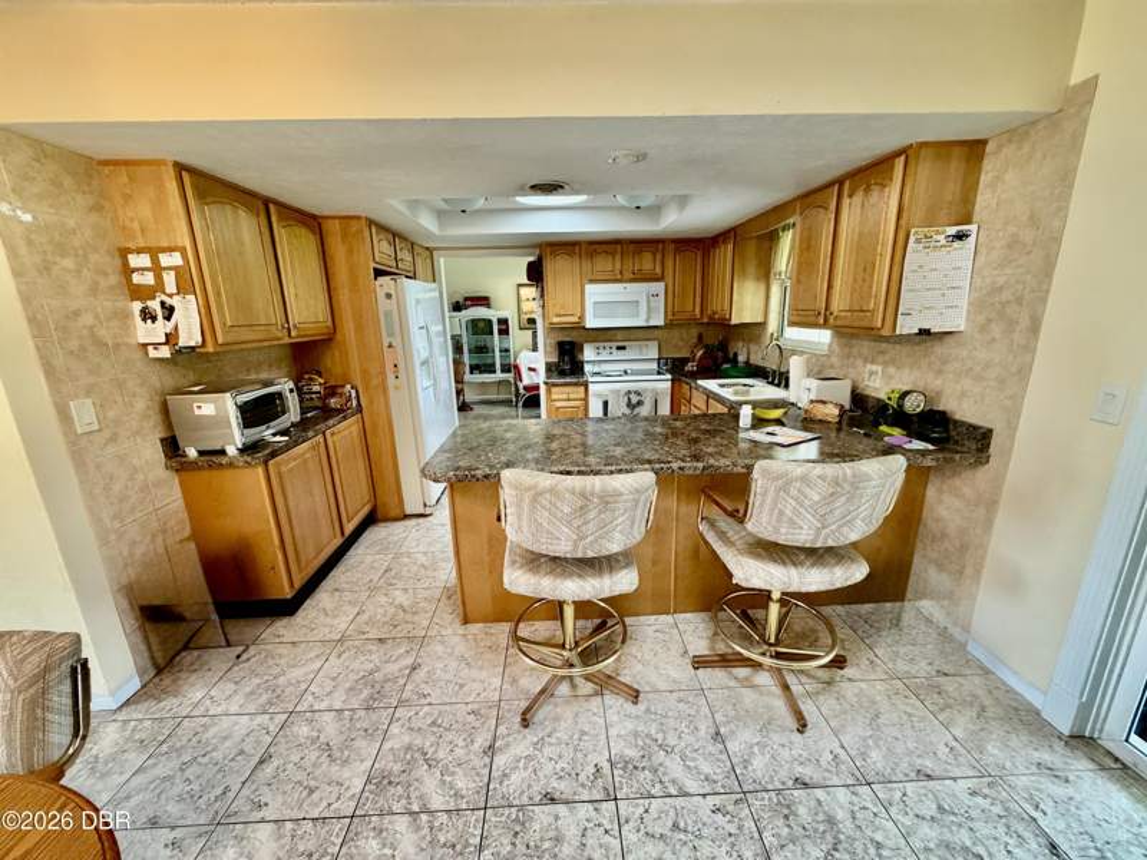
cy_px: 430
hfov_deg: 102.1
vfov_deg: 85.7
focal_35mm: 14
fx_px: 464
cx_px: 574
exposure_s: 1/60
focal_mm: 2.22
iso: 320
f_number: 2.2
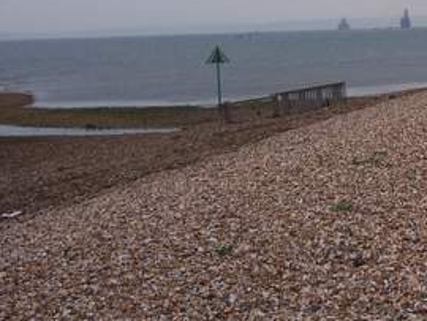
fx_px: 1111
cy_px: -8
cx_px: 503
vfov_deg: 16.1
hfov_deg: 20.4
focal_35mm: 90
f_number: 2.8
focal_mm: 8
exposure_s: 1/500
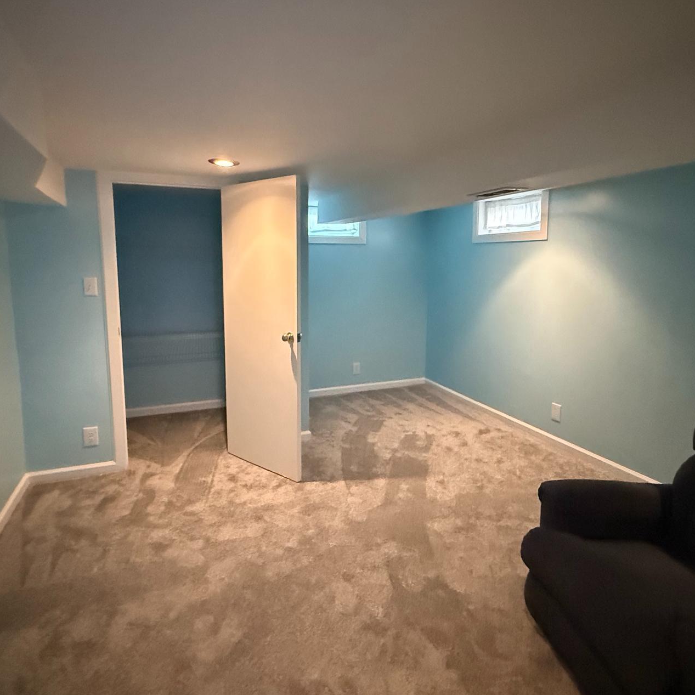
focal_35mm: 20
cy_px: 323
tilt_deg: -7.8
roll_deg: -0.6
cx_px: 341
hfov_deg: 74.8
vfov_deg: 74.7
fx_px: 454
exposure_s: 1/60
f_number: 2.2
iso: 1600
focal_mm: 2.22
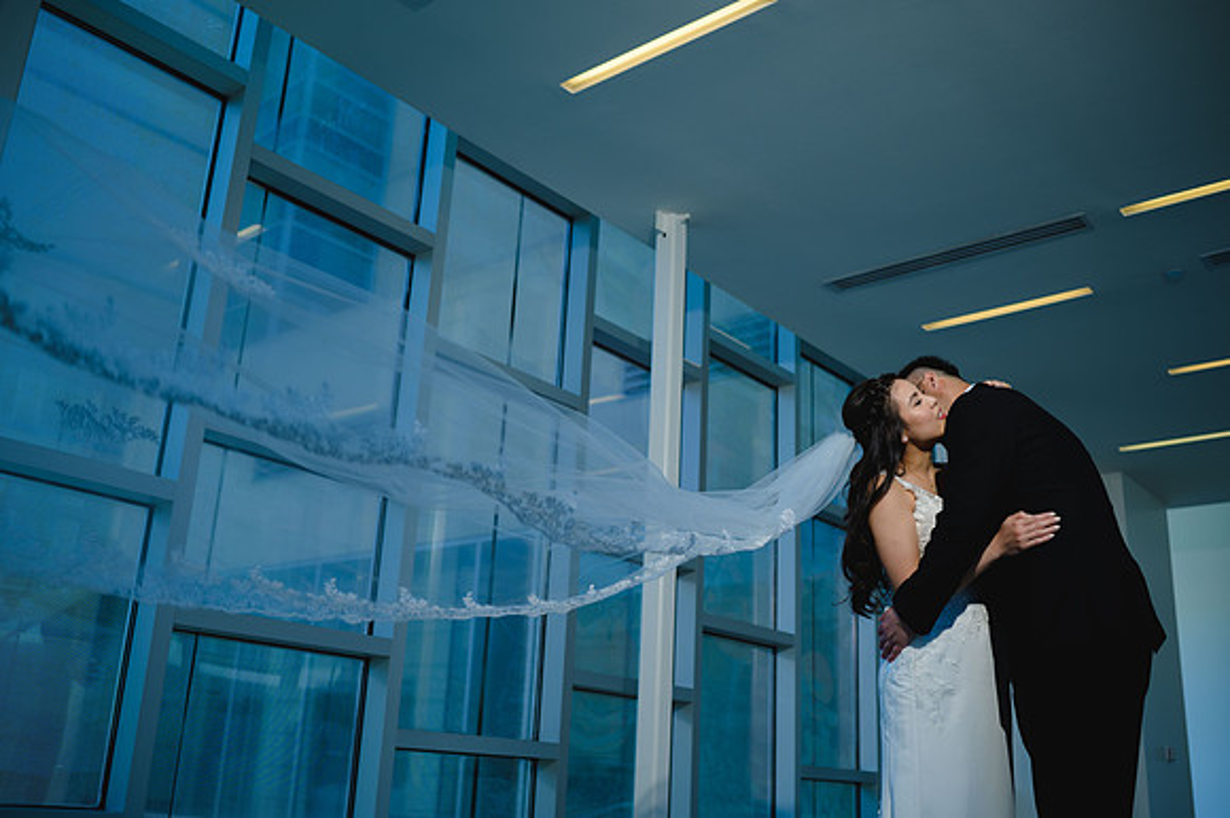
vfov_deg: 37.8
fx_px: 1195
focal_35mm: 35
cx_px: 615
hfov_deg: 54.5
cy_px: 409
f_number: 2.8
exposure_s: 1/200
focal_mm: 35
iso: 50
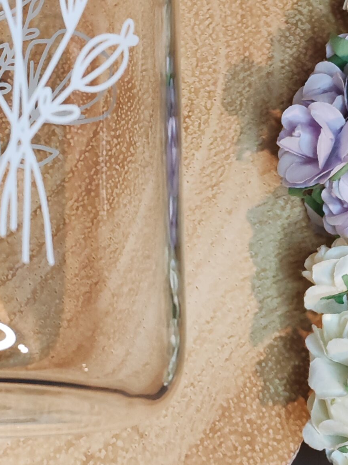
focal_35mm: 119
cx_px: 87
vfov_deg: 16.4
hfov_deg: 12.4
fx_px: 1596
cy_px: 77
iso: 2000
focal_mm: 6.12
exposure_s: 1/100
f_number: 1.9
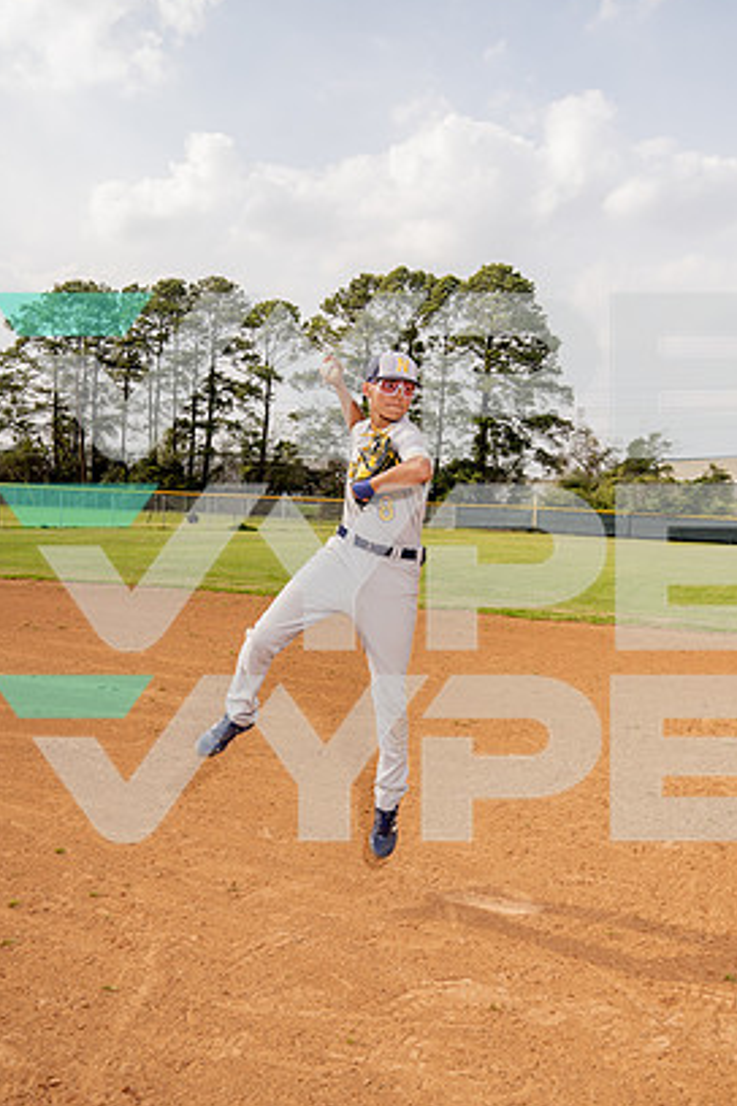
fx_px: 983
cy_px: 569
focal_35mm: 32
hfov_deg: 41.1
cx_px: 396
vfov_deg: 58.7
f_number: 5.6
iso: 100
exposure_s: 1/250
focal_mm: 29
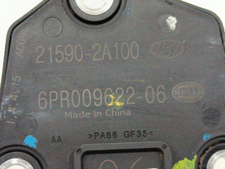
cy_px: 84
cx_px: 112
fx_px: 500
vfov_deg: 19.1
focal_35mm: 77
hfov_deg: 25.3
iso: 1051
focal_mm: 5.24
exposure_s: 1/33.3
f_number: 1.7
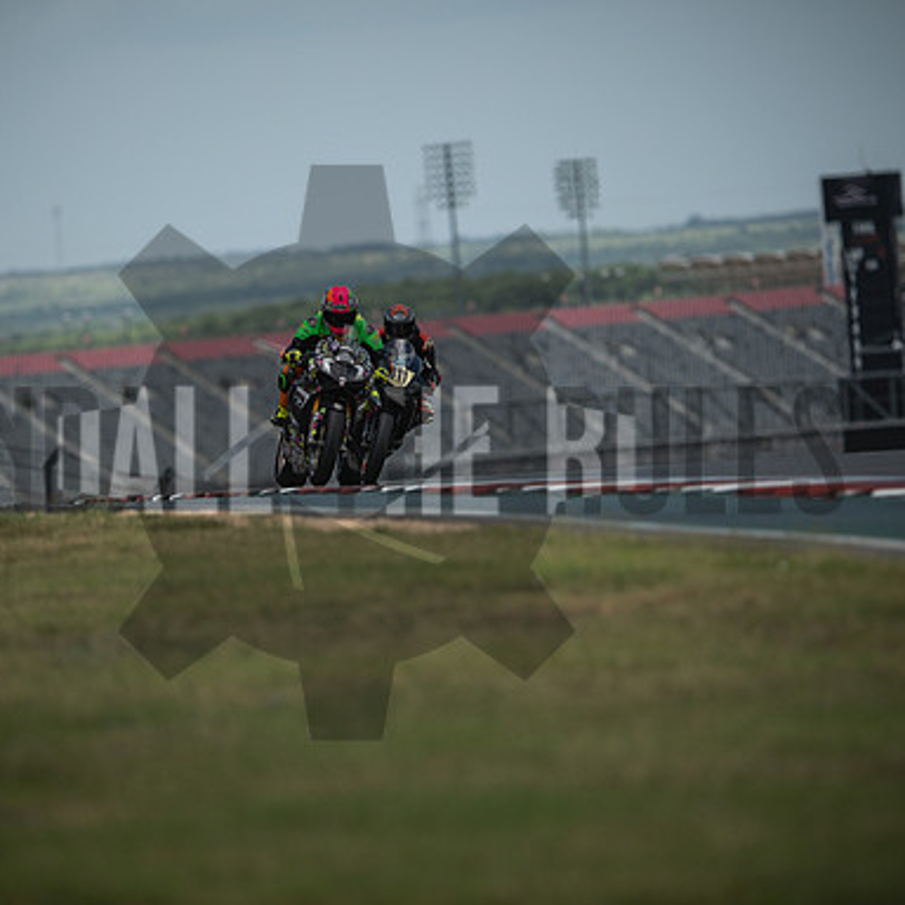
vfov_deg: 4.6
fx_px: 11388
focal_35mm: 385
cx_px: 346
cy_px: 454
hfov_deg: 4.6
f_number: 2
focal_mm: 200
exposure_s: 1/4000
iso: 200
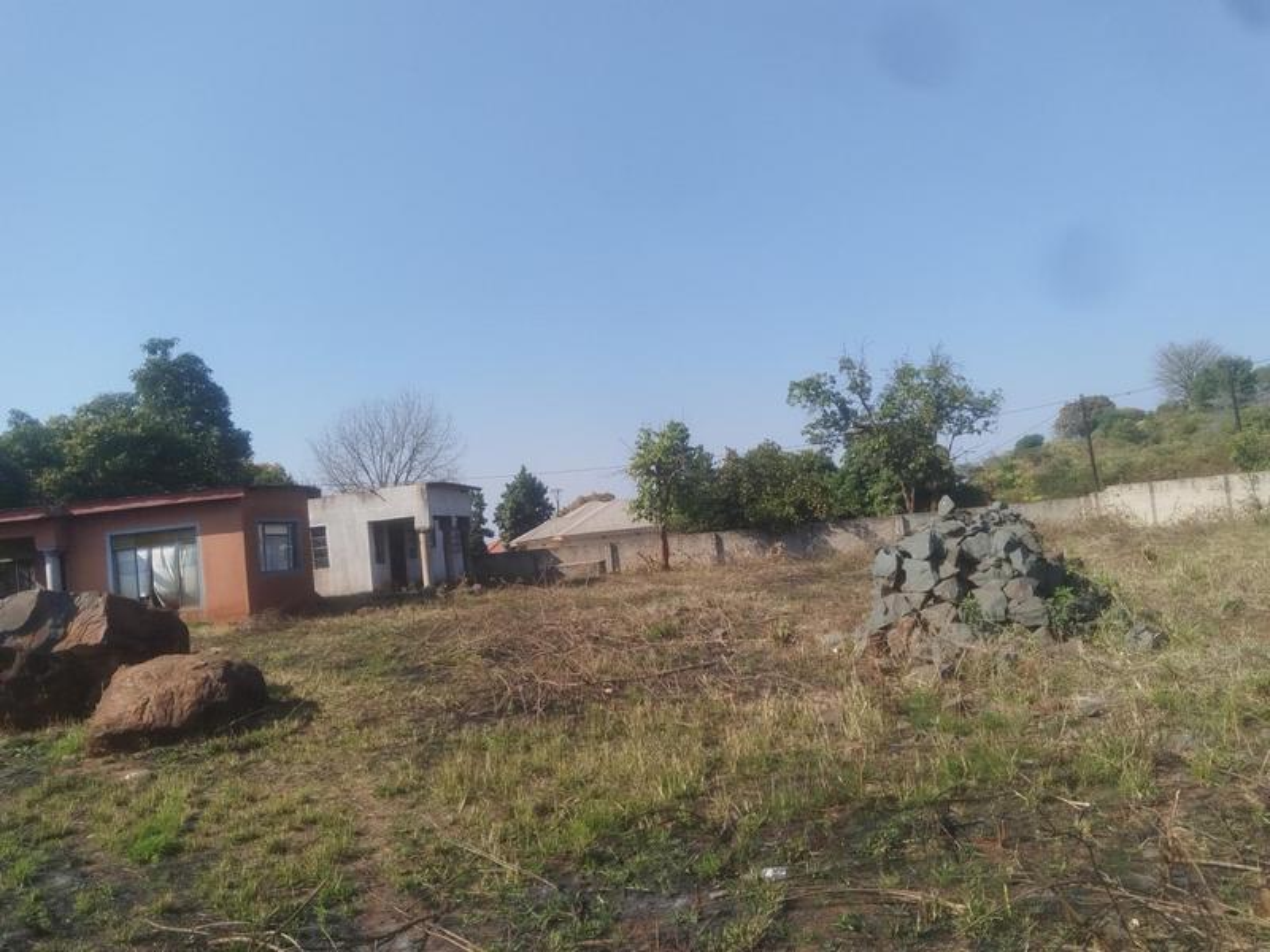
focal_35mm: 26
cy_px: 476
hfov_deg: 67.3
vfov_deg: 53.1
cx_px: 635
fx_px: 954
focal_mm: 4.95
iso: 100
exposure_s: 1/1101
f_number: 1.9
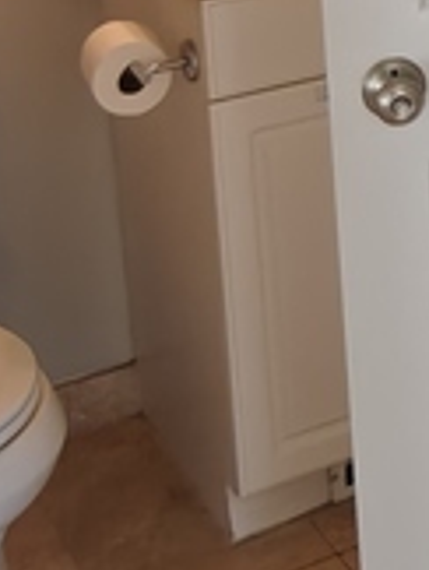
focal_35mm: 100
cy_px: -246
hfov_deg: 12.7
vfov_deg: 17.8
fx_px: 1648
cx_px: 890
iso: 500
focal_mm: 2.3
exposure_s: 1/120
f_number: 2
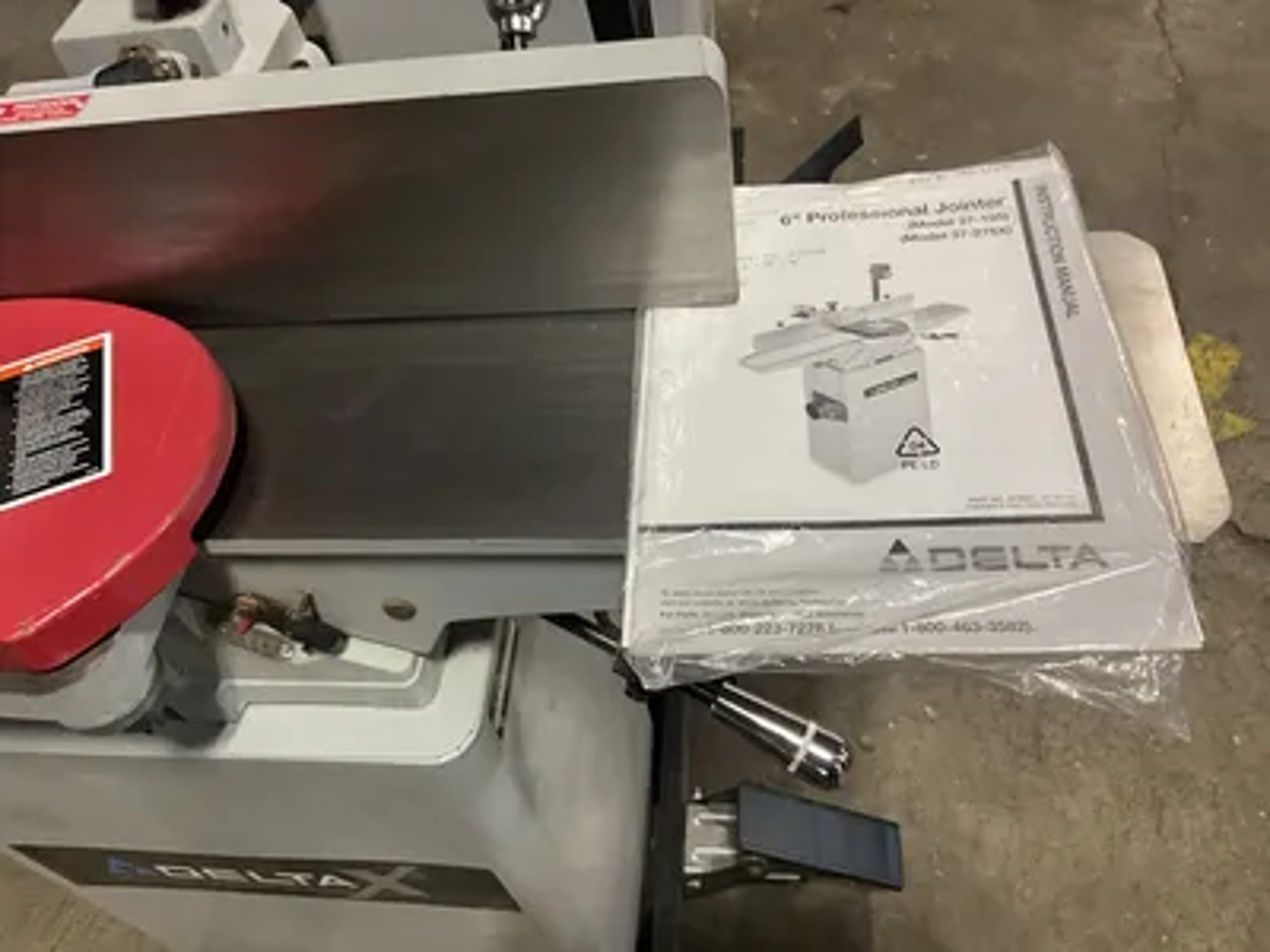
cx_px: 635
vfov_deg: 48.2
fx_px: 1064
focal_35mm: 29
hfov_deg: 61.7
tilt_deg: -51.8
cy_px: 476
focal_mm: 3
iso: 200
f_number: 1.8
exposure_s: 1/60
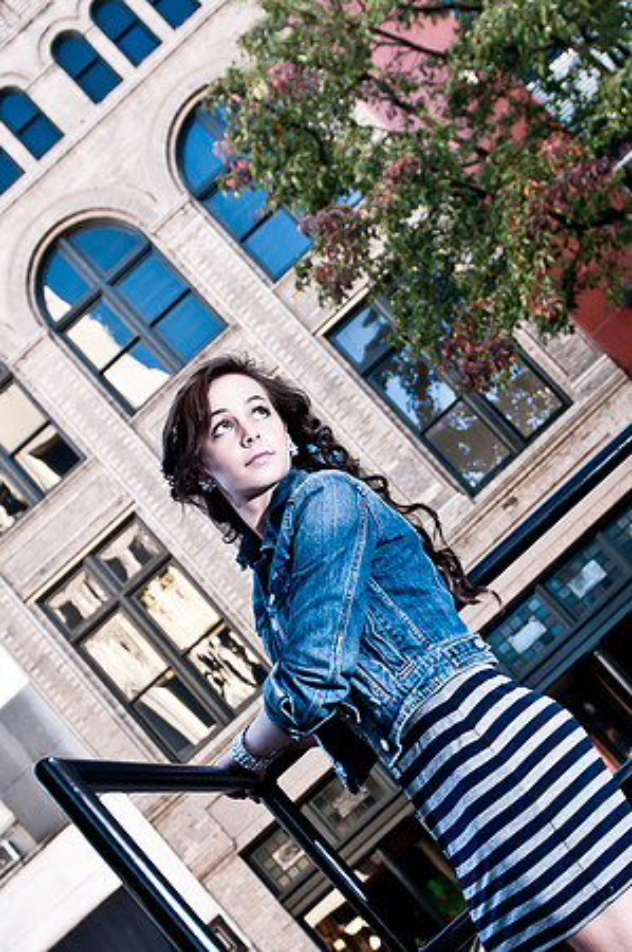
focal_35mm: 36
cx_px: 316
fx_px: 950
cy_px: 476
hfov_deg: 36.8
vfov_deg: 53.2
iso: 200
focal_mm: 24
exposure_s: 1/125
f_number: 2.8
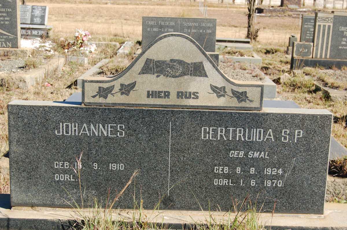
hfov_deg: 35.1
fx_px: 549
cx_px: 174
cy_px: 115
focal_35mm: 57
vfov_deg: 23.7
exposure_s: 1/250
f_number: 6.3
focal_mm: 38
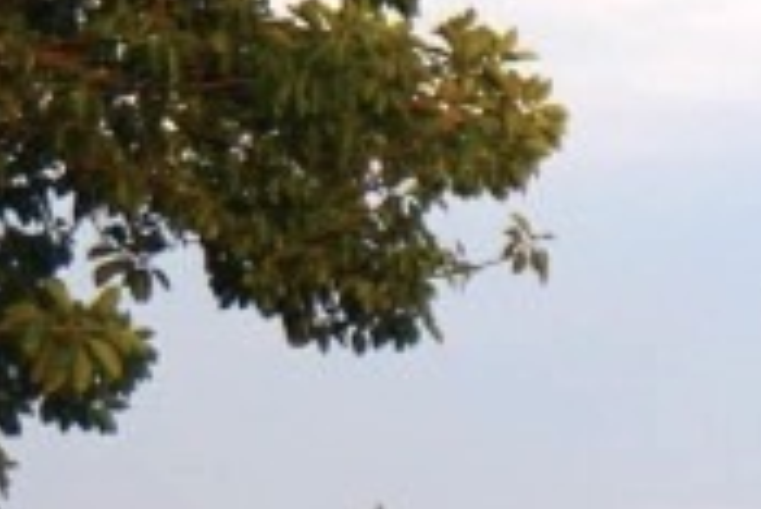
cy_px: 1214
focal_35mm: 236
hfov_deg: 7.3
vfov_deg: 5.6
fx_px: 5002
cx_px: 2605
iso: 160
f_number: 4.5
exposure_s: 1/400
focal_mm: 23
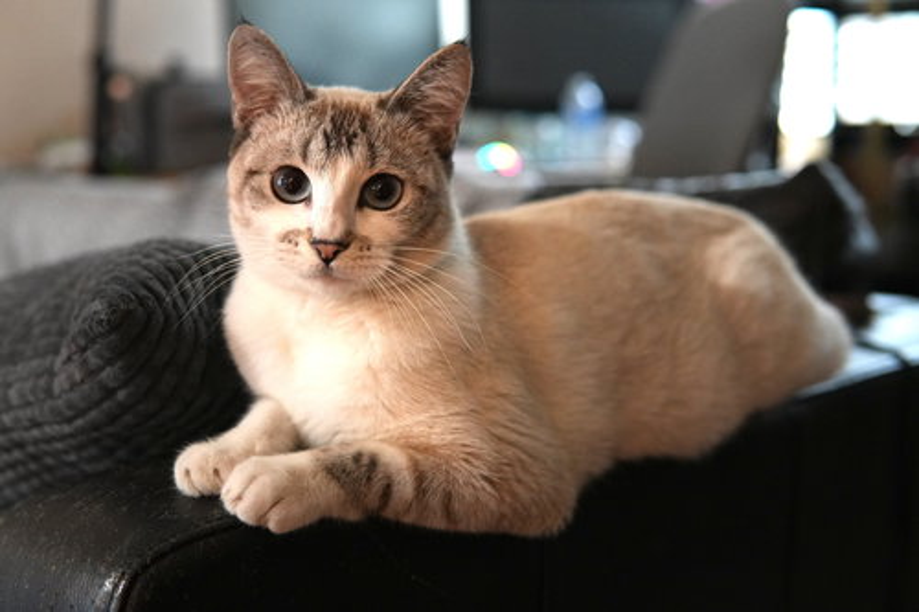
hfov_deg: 43.6
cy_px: 306
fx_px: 1148
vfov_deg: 29.8
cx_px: 460
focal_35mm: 45
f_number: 2.5
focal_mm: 30
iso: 2000
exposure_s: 1/50
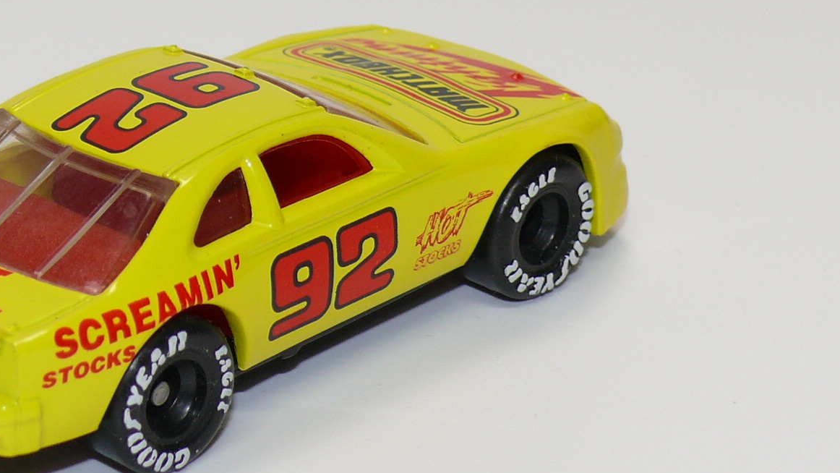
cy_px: 176
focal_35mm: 162
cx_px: 273
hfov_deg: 13.3
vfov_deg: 7.5
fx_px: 3609
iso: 100
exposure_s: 1/30
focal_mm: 13.8
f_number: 4
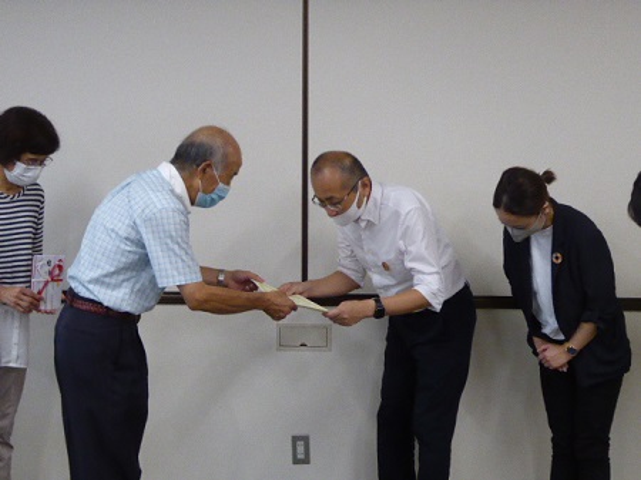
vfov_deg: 24.4
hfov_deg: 32.2
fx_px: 1110
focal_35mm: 60
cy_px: 240
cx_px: 320
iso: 800
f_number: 4.2
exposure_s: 1/60
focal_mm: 10.3
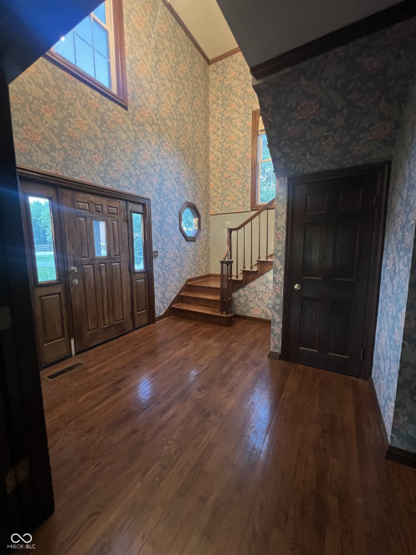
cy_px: 278
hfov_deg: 89.9
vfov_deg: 106.2
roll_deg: +0.1
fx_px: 208
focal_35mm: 13
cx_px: 208
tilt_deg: -7.7
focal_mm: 1.57
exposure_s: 1/60
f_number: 1.8
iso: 800
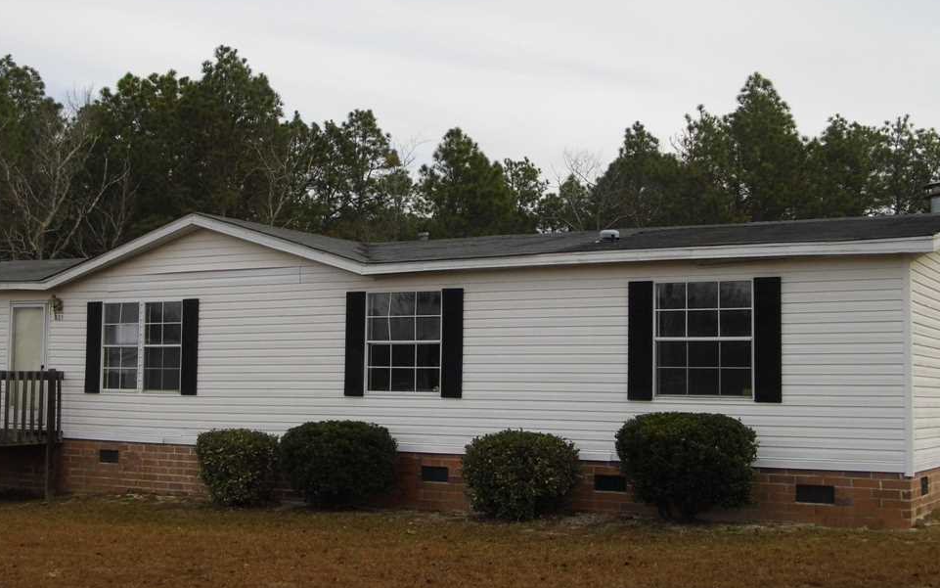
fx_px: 1230
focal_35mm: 48
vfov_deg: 26.9
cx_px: 416
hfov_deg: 41.8
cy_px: 284
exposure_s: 1/824
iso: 100
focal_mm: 6.11
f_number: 3.3
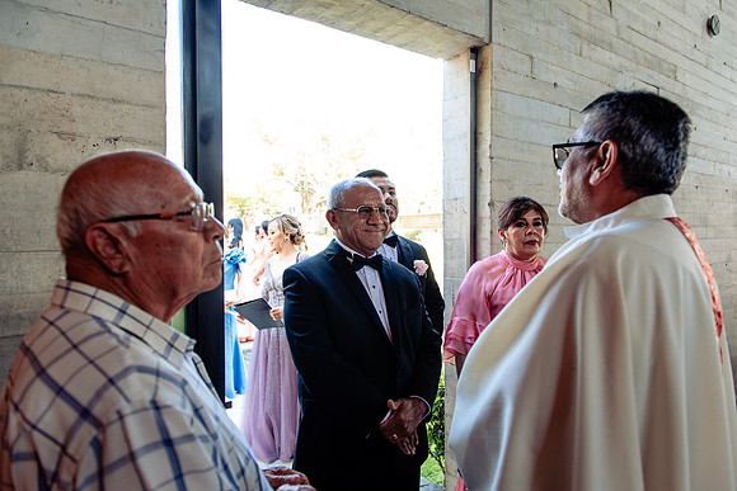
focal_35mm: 24
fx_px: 498
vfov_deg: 52.5
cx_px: 368
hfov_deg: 72.9
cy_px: 246
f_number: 3.5
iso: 640
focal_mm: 24
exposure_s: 1/250
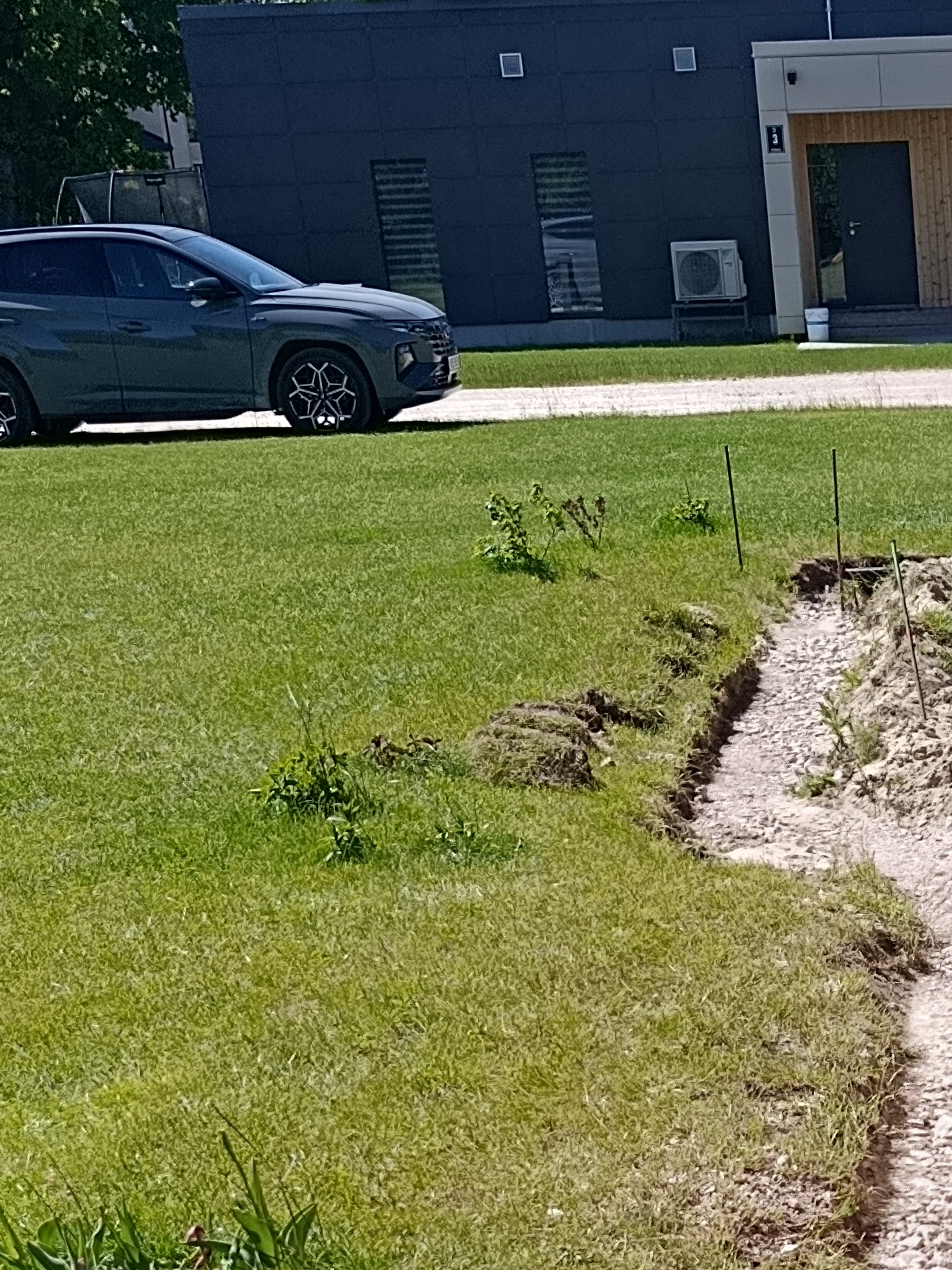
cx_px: 1137
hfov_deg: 18.8
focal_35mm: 74
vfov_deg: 24.4
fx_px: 2714
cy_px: 1422
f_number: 1.65
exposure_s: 1/478
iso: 50
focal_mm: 6.11
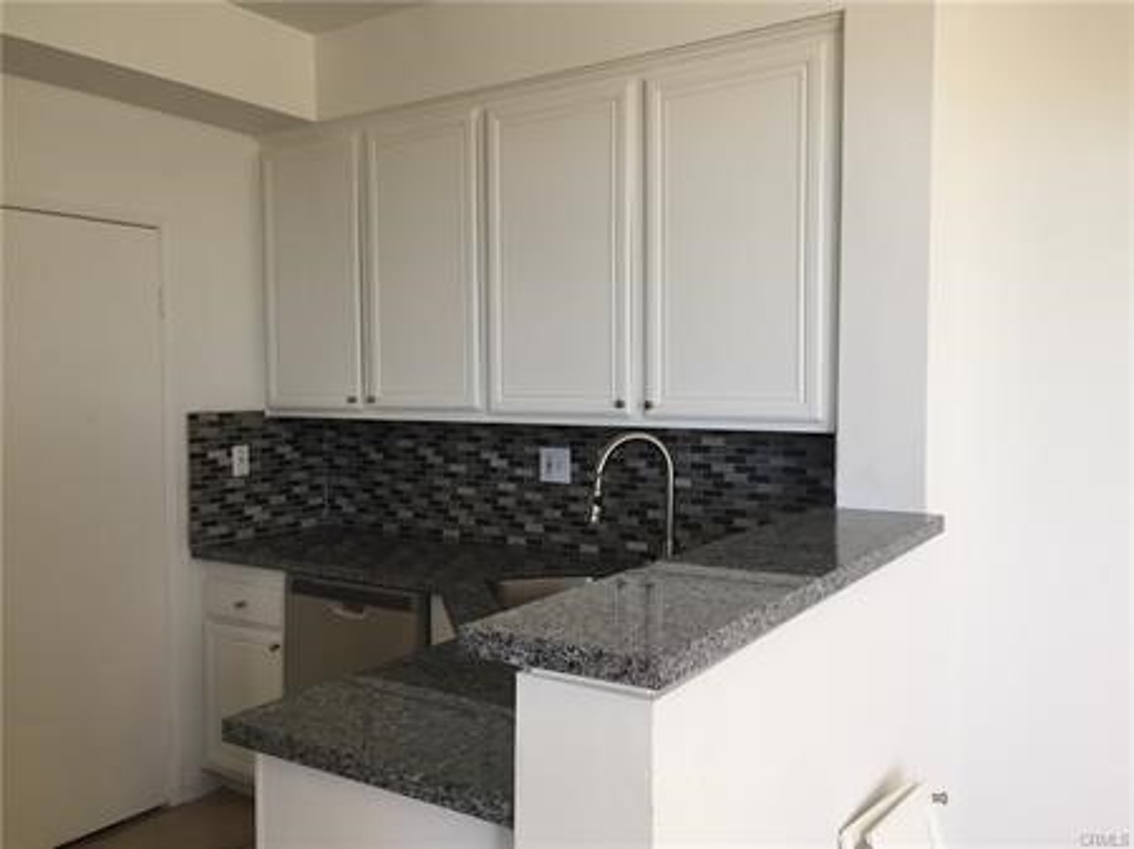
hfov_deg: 61.7
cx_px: 567
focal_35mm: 29
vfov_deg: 48.2
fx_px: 950
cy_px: 424
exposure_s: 1/30
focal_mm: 4.15
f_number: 2.2
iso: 32
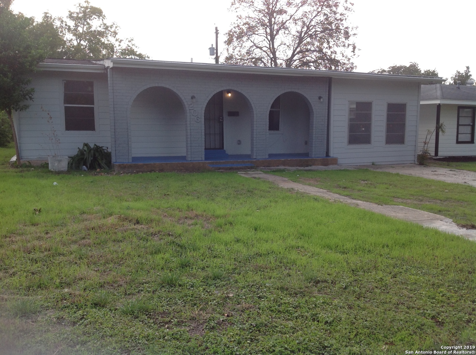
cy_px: 178
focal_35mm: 35
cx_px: 238
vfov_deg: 40.6
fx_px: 481
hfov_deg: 52.7
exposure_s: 1/775
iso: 50
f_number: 2.4
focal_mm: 4.28
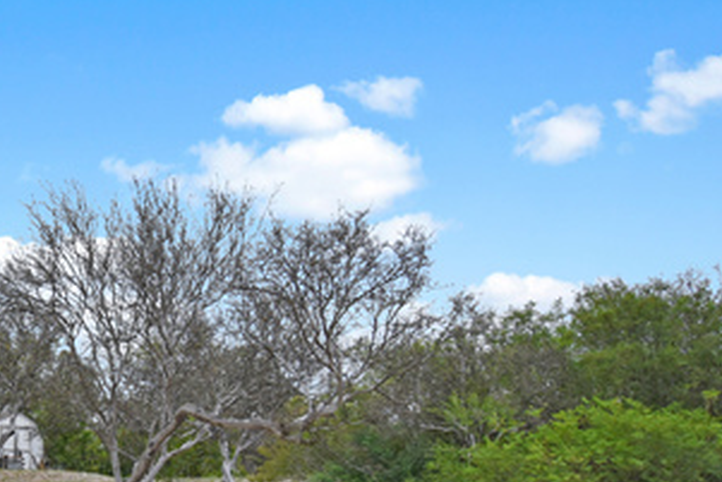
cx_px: 41
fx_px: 704
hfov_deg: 47.4
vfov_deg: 34.9
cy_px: 462
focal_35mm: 35
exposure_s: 1/250
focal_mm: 11
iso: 320
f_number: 5.6
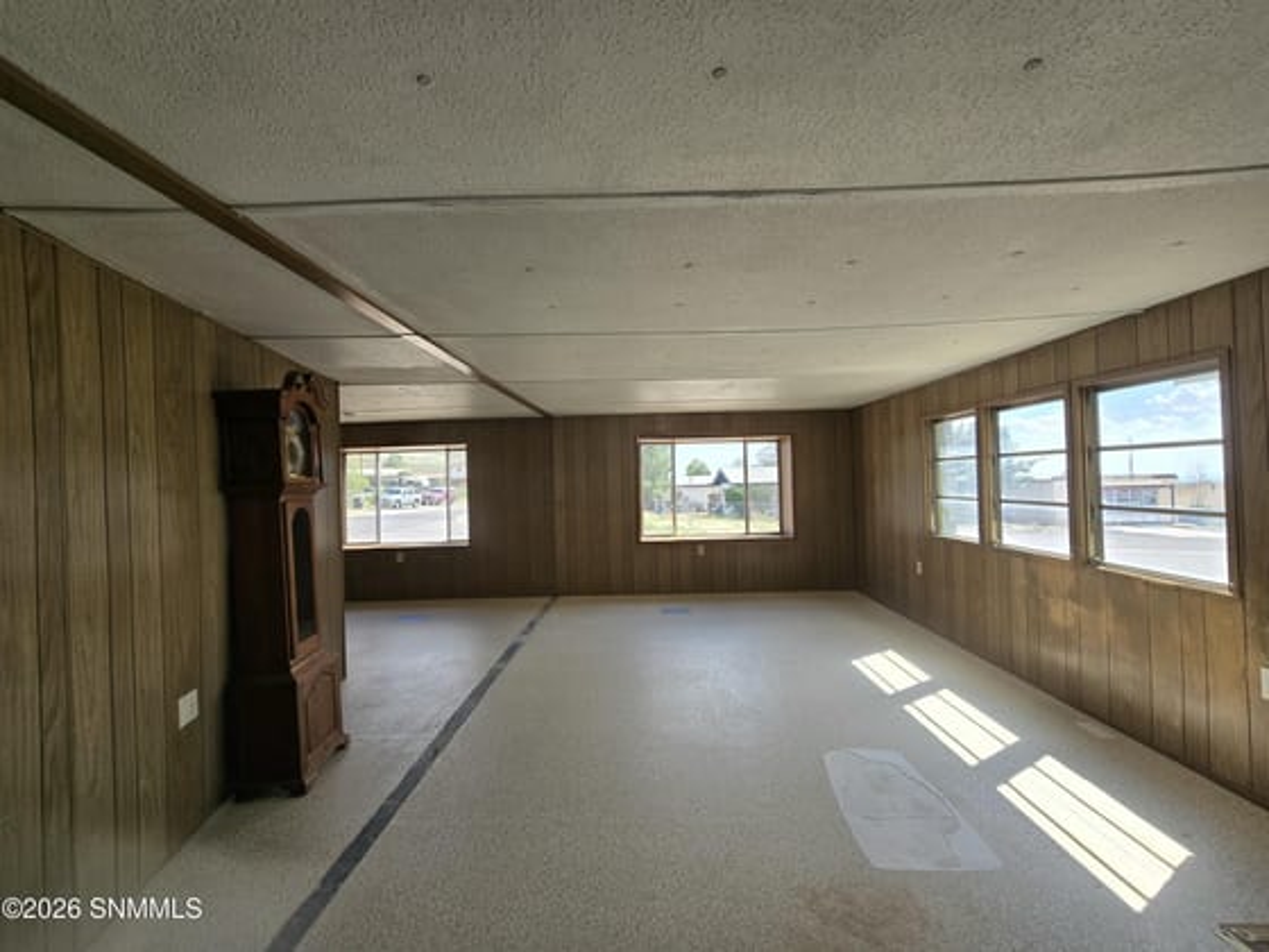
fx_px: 477
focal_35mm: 13
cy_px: 476
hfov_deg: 106.2
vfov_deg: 89.9
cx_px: 634
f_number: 2.2
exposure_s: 1/463
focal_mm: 2.2
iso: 50
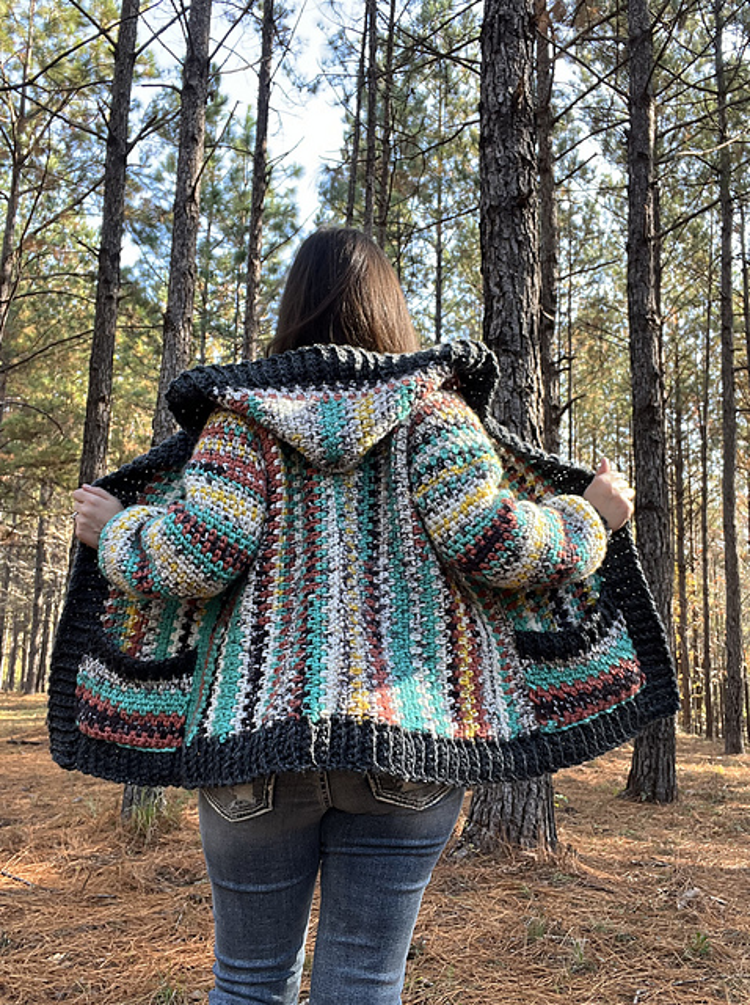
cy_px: 502
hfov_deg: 46.7
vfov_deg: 60.0
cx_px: 375
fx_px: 869
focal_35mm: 30
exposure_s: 1/121
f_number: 2.2
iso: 50
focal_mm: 2.71
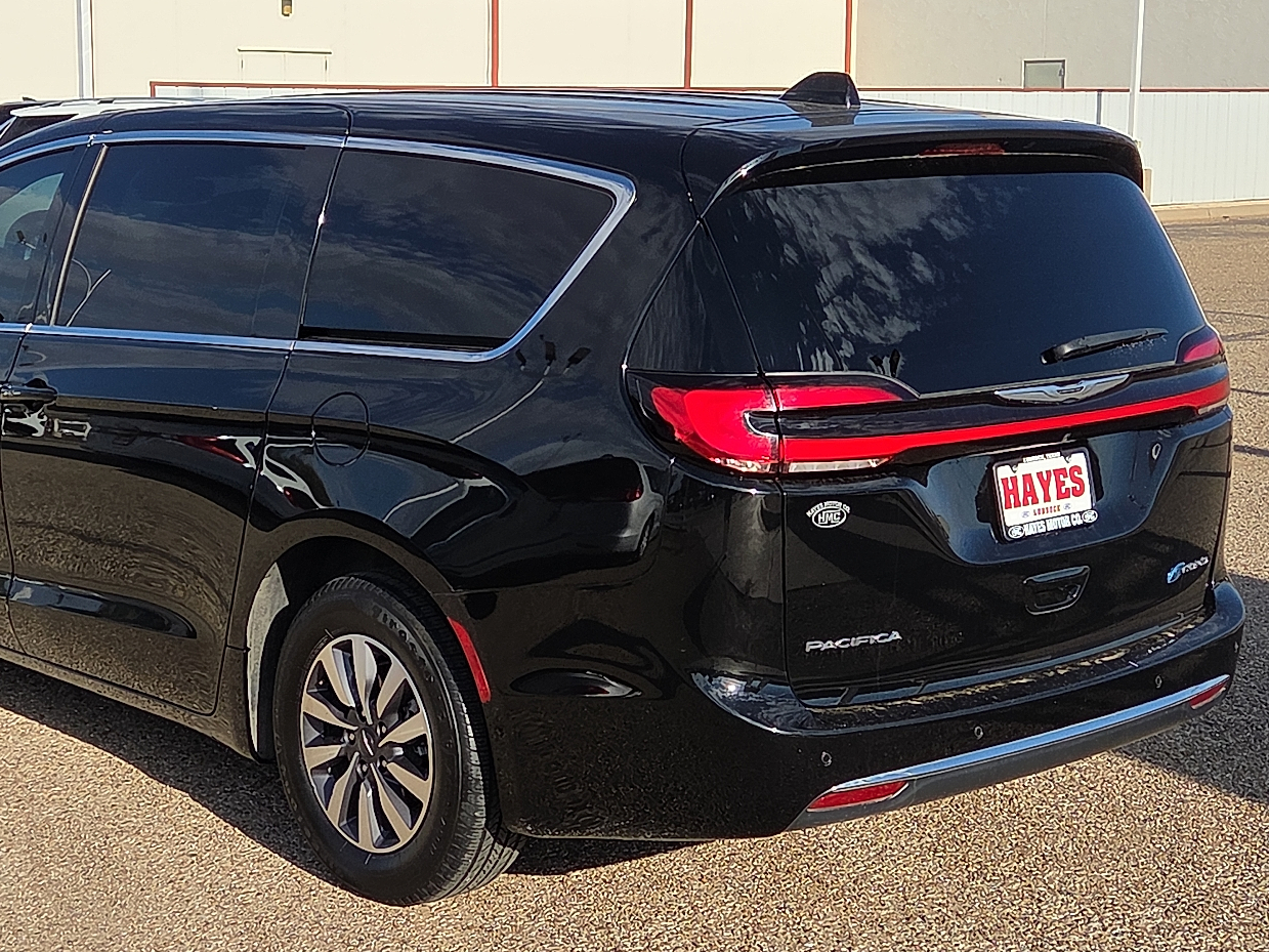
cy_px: 469
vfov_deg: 23.6
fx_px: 2273
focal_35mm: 62
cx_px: 485
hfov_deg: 31.1
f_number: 1.8
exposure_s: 1/10000
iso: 65
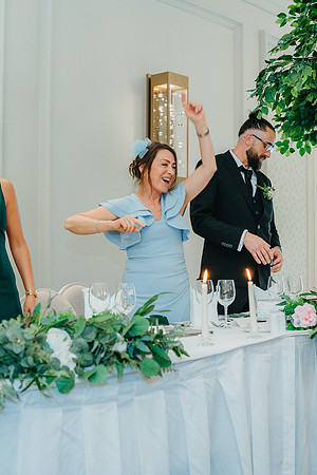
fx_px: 693
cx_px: 173
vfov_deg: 37.9
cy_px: 238
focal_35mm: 53
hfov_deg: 25.7
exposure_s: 1/125
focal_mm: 35
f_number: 2.8
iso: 1600
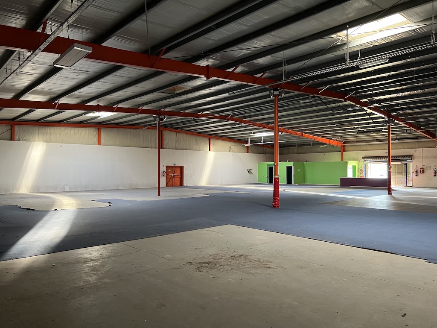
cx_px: 218
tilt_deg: +1.0
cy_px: 164
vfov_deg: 53.1
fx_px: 328
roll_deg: +0.6
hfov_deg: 67.3
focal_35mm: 26
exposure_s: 1/60
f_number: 1.5
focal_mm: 5.7
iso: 400
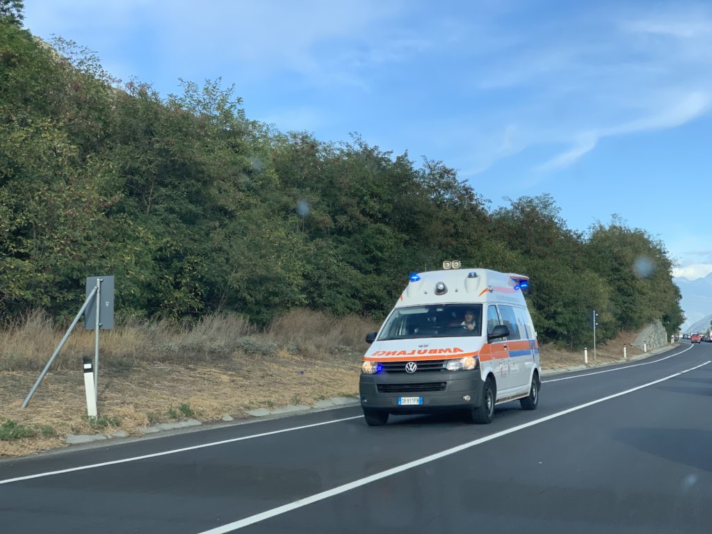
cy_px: 267
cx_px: 356
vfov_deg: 28.0
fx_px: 1070
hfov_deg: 36.8
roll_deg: +0.2
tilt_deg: +3.7
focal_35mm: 52
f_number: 2.4
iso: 16
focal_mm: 6
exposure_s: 1/381
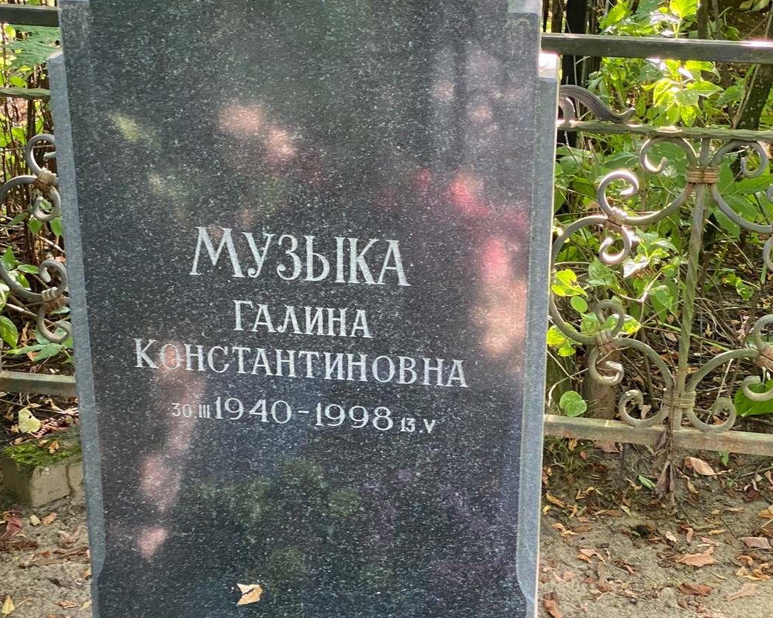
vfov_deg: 22.2
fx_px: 1578
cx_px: 377
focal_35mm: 69
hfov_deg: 27.5
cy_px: 285
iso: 200
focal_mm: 6
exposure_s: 1/60
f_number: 2
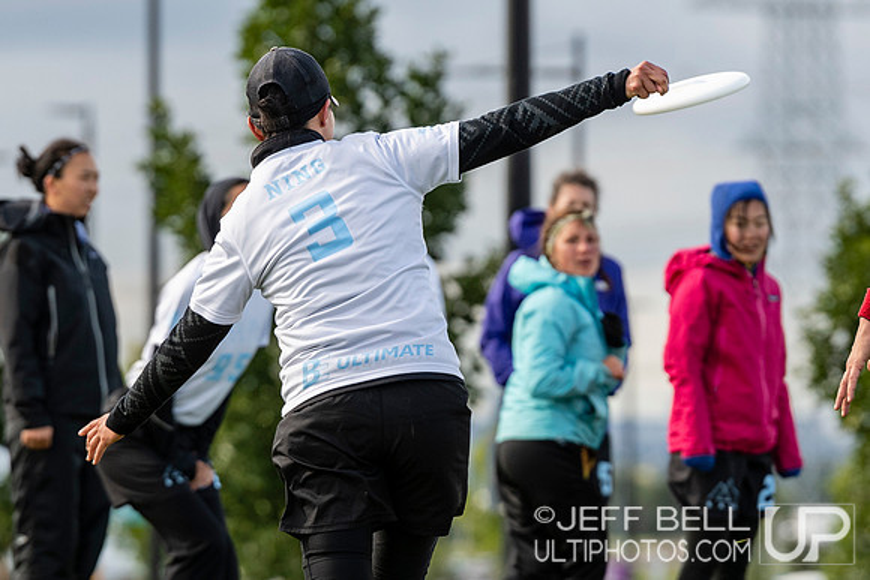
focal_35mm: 506
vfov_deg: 2.7
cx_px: 407
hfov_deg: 4.1
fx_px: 12227
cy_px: 469
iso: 320
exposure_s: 1/1250
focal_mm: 195
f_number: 4
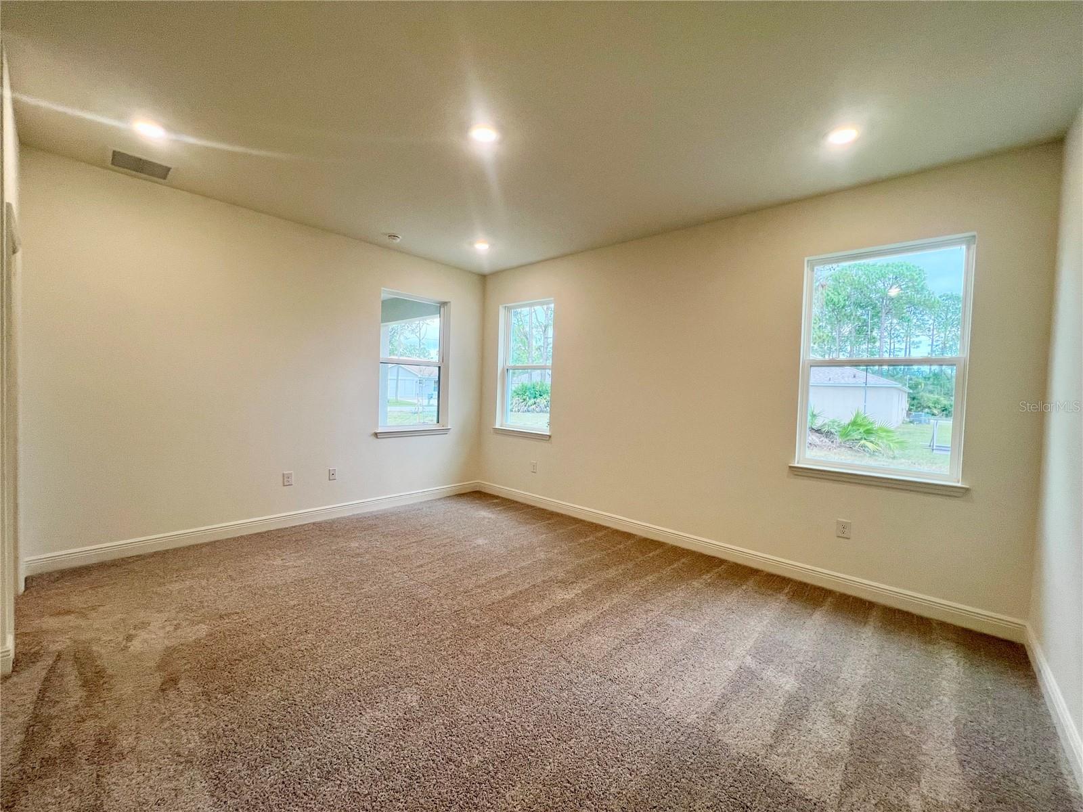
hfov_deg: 106.2
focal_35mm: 13
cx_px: 542
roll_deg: -1.8
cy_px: 406
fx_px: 407
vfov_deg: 89.9
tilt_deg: -2.8
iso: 100
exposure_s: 1/120
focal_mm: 1.57
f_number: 1.8
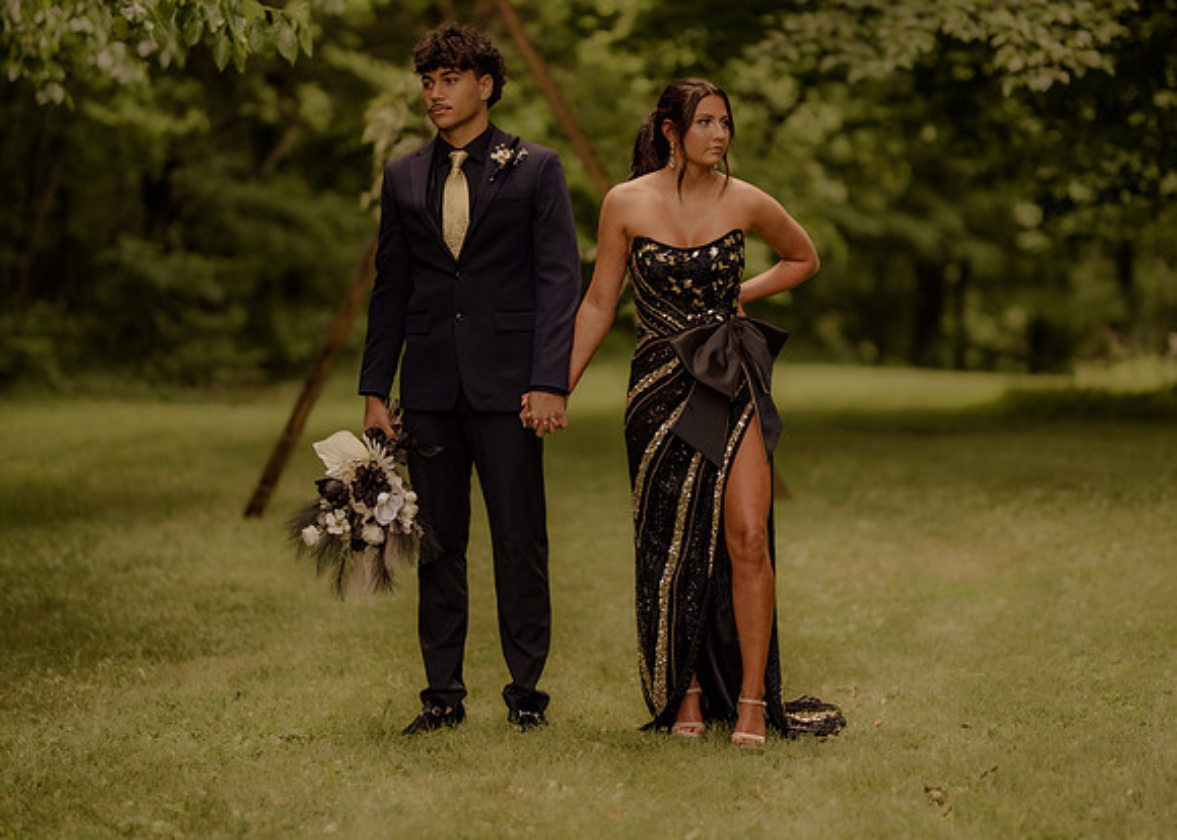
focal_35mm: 96
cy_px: 418
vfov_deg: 14.9
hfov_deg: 20.7
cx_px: 618
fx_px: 3218
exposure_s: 1/2000
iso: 400
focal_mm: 85
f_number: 1.4
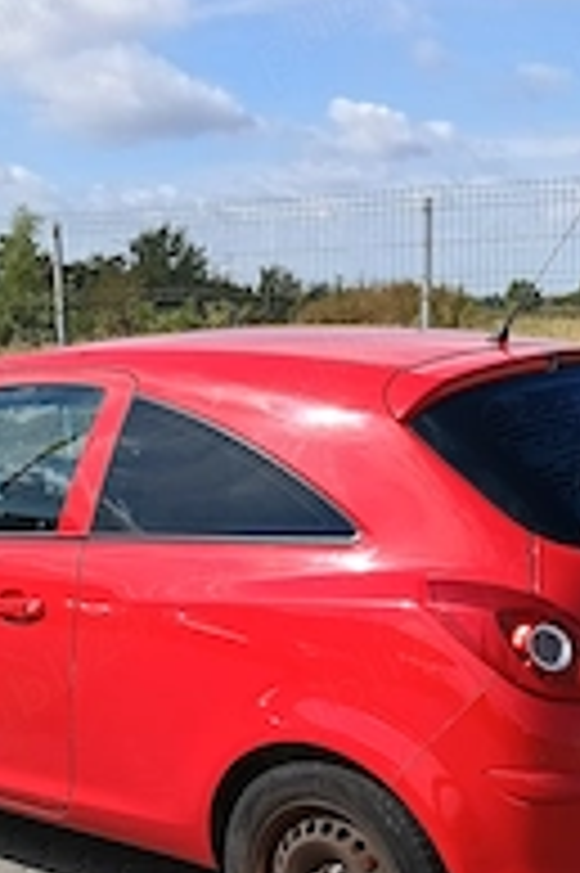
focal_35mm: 58
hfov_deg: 23.3
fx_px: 1404
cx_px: 238
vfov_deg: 33.2
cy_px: 734
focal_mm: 3.98
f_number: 1.8
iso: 64
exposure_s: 1/754
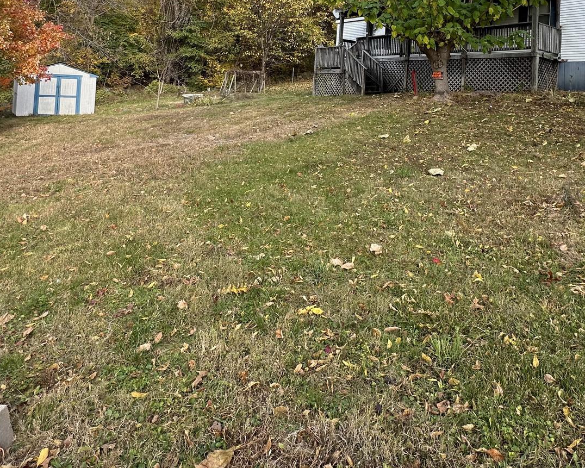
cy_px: 68
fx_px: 450
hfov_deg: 65.8
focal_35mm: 26
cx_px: 327
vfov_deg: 50.2
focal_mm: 2.22
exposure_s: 1/220
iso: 40
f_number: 2.2
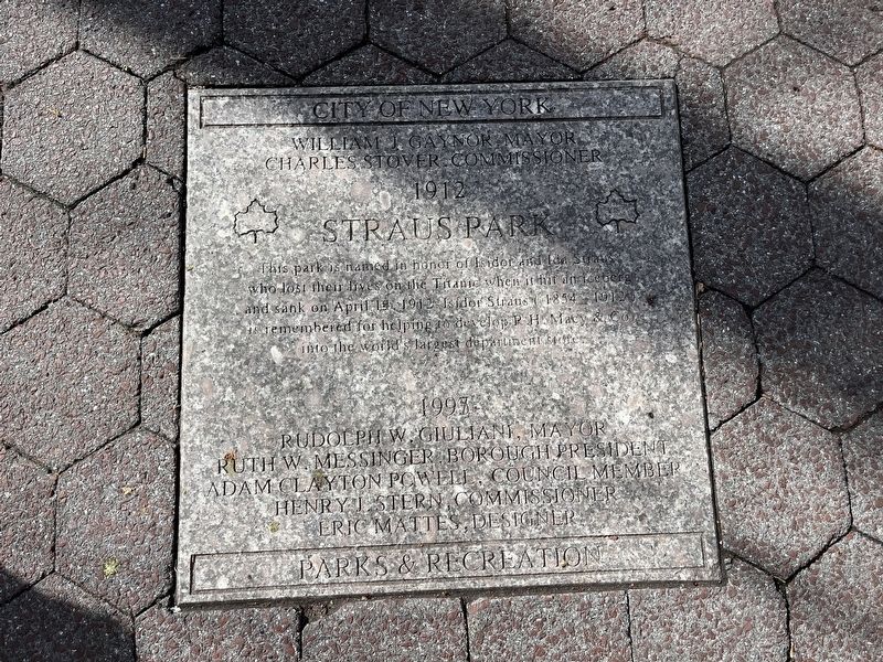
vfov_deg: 53.1
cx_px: 442
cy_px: 331
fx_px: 663
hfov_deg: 67.3
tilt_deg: -79.1
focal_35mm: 26
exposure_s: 1/1890
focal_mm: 5.1
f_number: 1.6
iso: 50
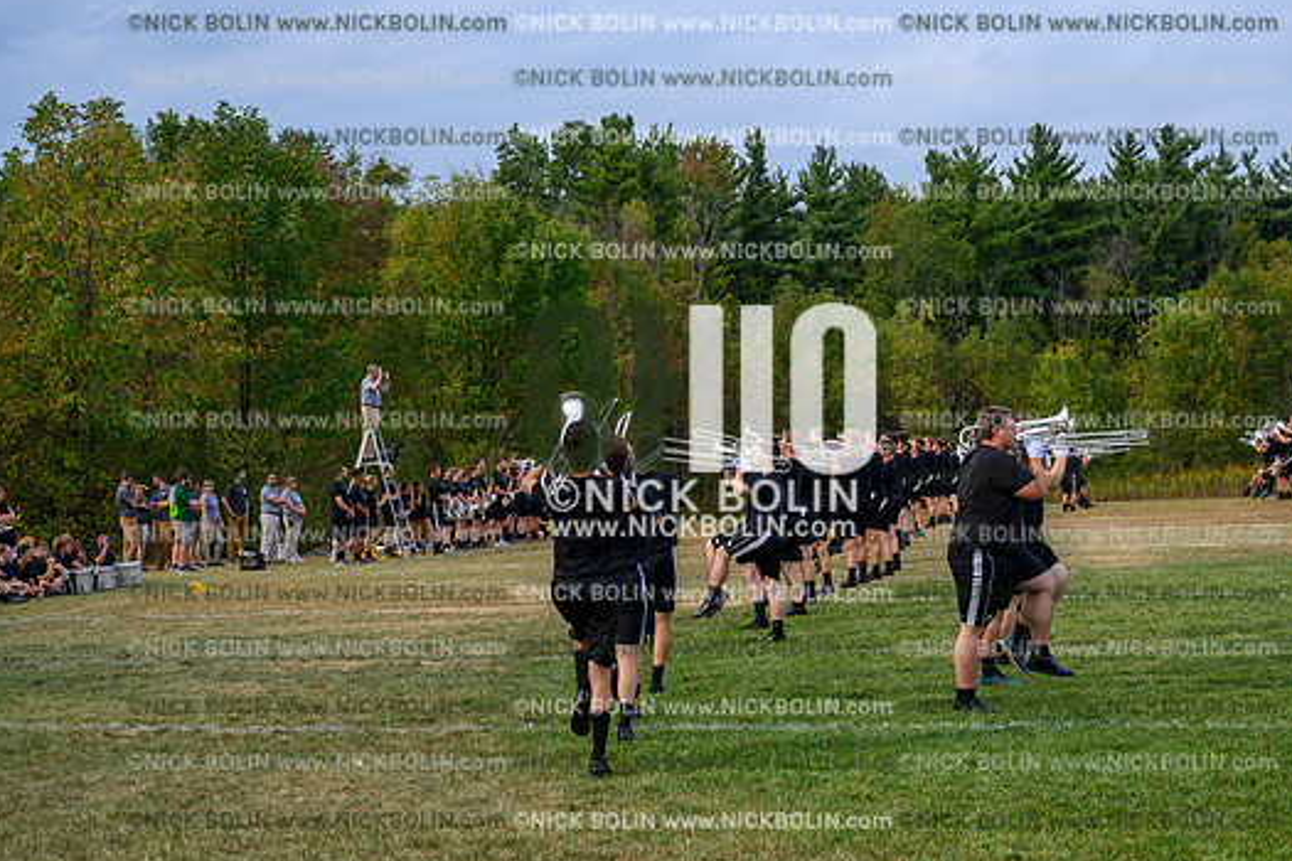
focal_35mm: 53
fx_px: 1902
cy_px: 421
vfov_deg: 25.5
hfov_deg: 37.5
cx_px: 701
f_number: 4.5
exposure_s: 1/800
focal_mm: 48
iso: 200
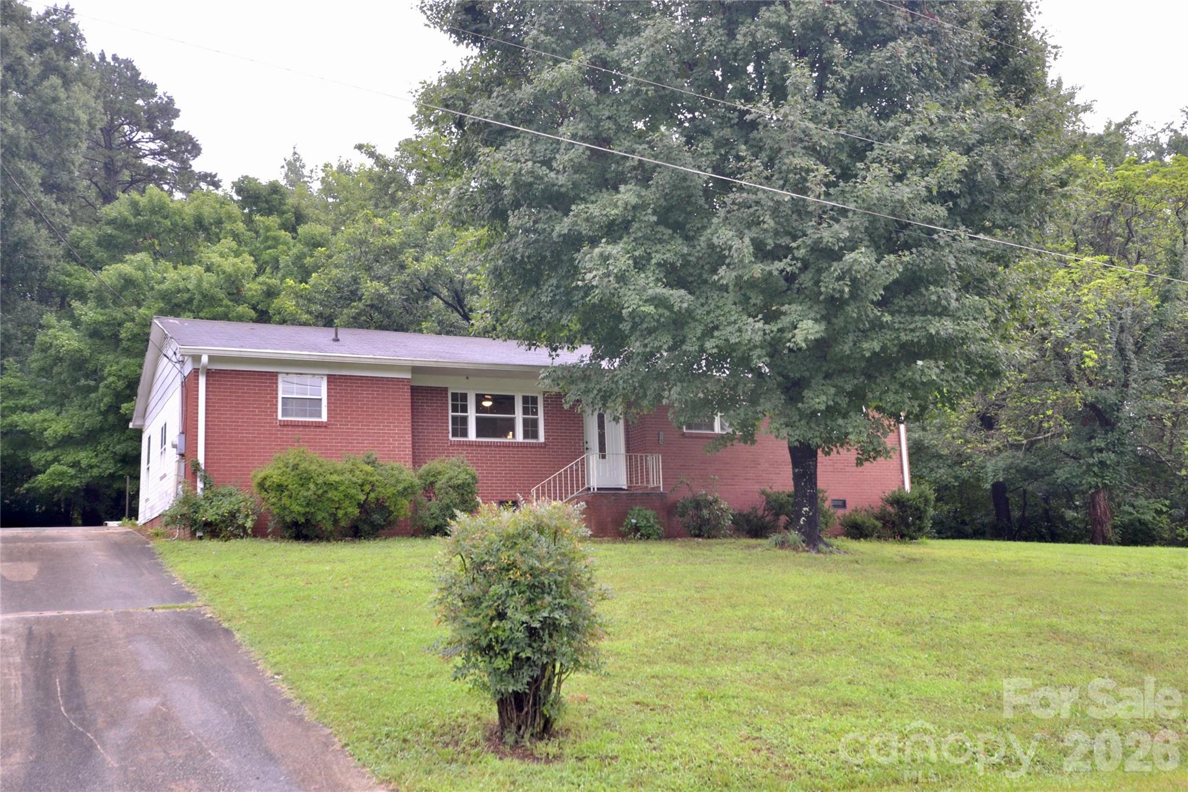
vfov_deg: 40.0
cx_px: 594
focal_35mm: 33
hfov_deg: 57.2
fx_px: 1089
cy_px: 396
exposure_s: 1/80
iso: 400
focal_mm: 22
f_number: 4.5
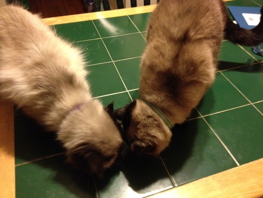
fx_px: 266
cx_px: 132
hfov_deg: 52.6
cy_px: 99
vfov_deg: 40.7
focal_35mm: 35
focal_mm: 4.28
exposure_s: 1/15
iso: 500
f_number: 2.4
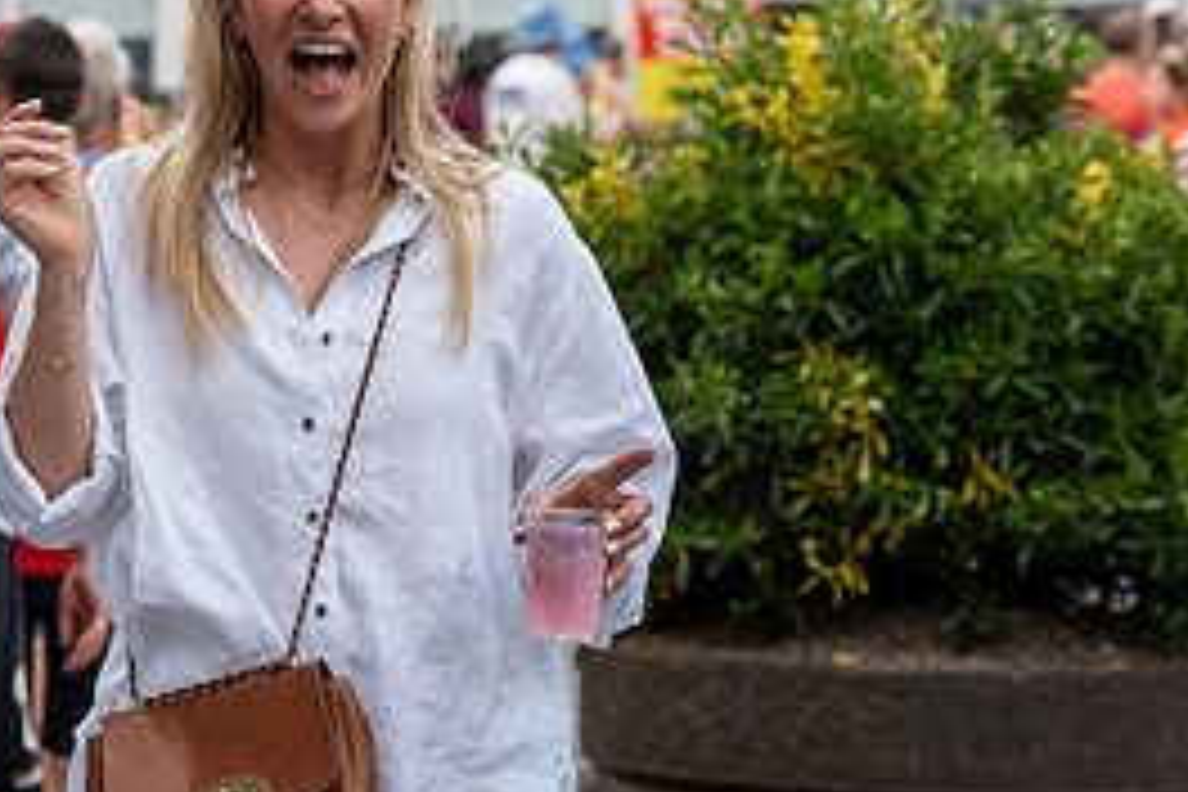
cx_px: 177
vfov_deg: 7.7
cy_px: 184
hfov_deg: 11.6
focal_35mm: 177
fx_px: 5841
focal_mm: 70
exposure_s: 1/800
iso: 800
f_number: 4
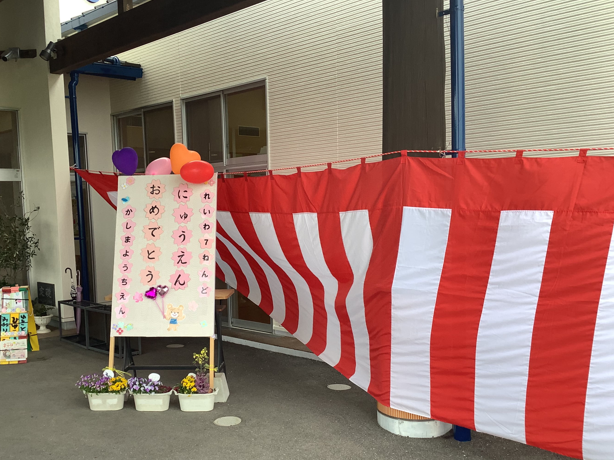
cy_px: 277
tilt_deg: -6.7
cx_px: 267
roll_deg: +0.9
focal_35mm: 38
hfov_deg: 48.9
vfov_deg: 37.6
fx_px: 674
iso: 25
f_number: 2.4
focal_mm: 3.3
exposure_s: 1/106
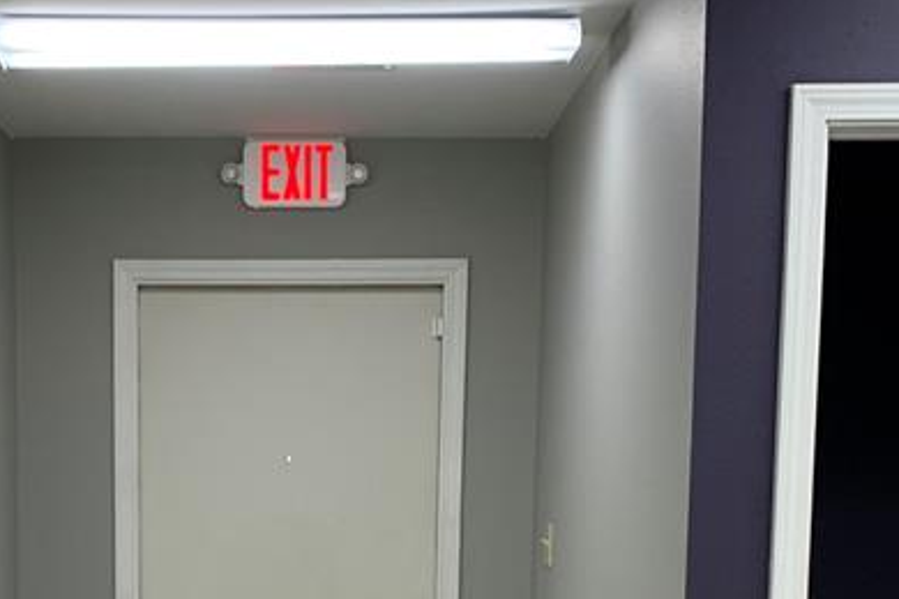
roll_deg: +0.3
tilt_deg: -7.8
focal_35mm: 71
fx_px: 1773
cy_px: 733
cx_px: 272
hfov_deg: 28.2
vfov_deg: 18.2
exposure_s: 1/120
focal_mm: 4.25
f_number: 1.8
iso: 80
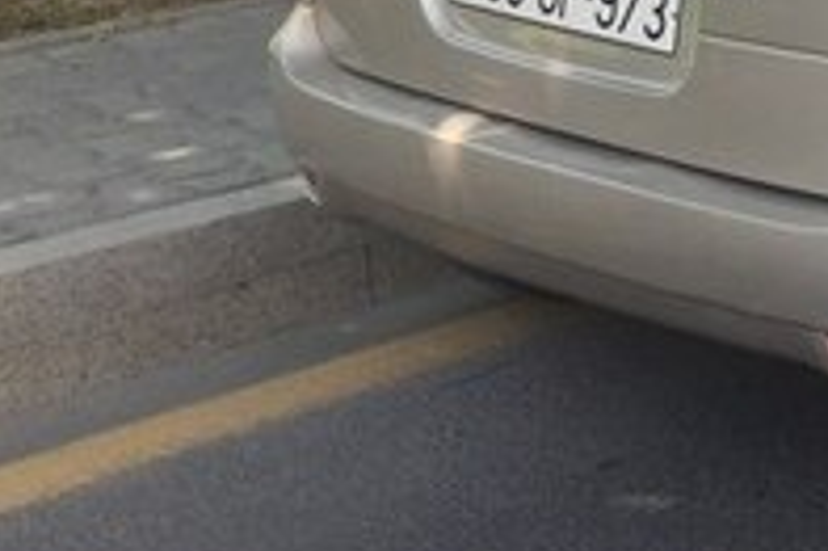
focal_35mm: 101
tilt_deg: -10.9
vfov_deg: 13.3
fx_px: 2321
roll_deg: -0.7
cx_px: 1311
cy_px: -27
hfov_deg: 17.7
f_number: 2.2
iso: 32
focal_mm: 4.15
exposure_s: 1/208
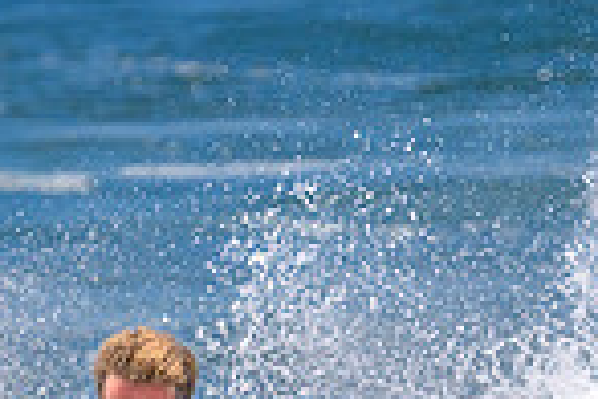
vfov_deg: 0.5
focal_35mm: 2682
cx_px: 443
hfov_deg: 0.8
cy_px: 515
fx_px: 44548
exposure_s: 1/2000
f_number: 11
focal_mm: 680
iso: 560
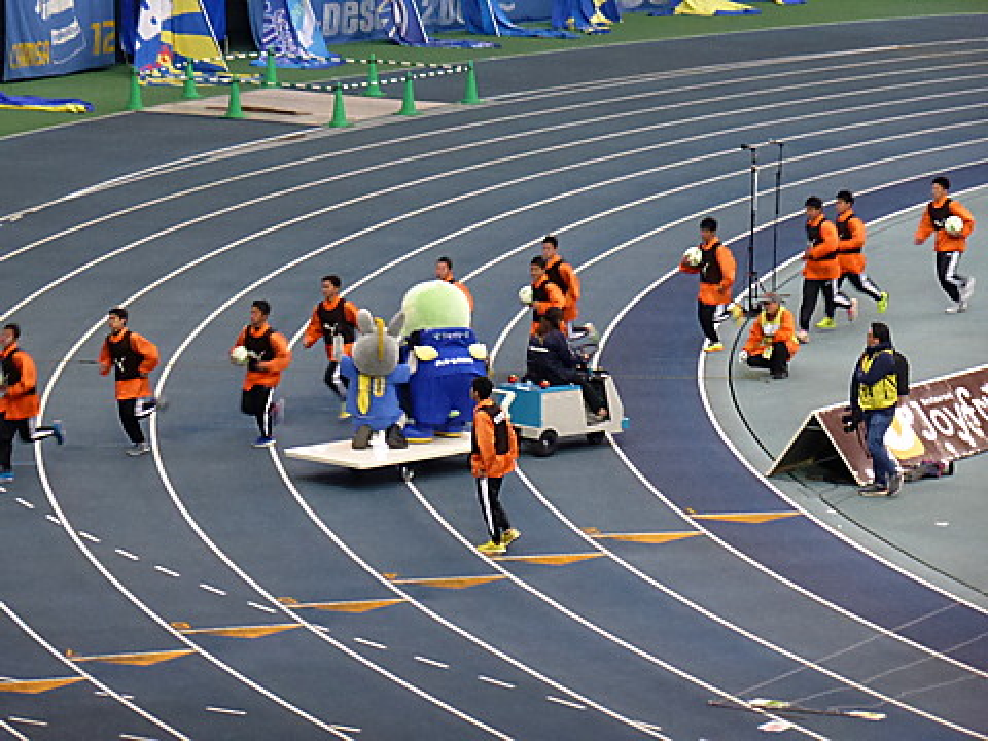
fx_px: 6108
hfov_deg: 9.2
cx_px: 494
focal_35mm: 214
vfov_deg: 6.9
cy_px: 370
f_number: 5.6
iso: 800
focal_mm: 38.2
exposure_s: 1/50
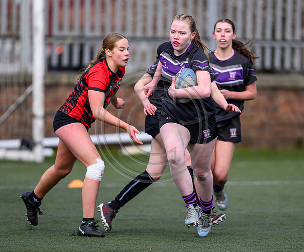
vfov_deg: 2.9
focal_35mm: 543
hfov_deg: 3.5
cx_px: 175
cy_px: 137
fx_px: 4959
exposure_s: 1/3200
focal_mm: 400
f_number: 3.2
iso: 500
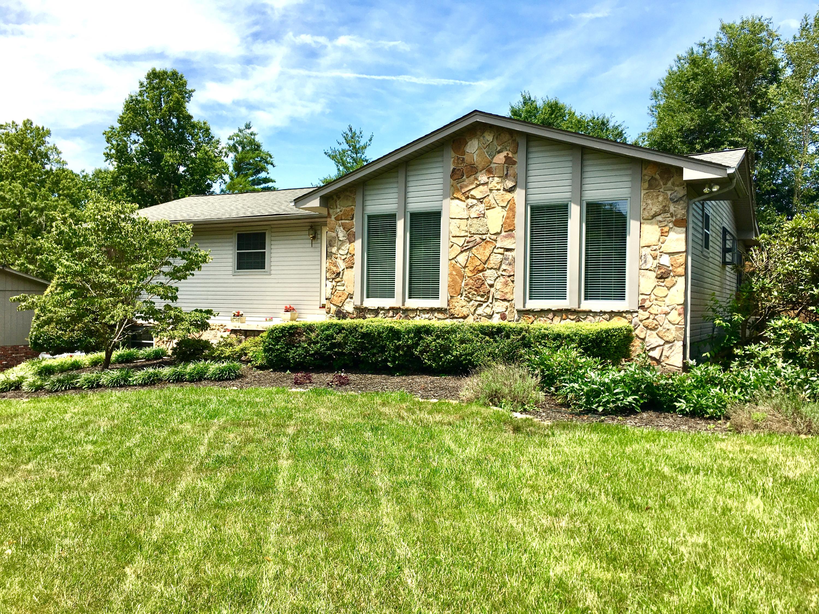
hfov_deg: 61.7
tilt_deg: +0.8
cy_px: 307
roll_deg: -0.8
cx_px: 410
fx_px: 686
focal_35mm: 29
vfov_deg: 48.2
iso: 25
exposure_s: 1/1350
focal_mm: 4.15
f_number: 2.2
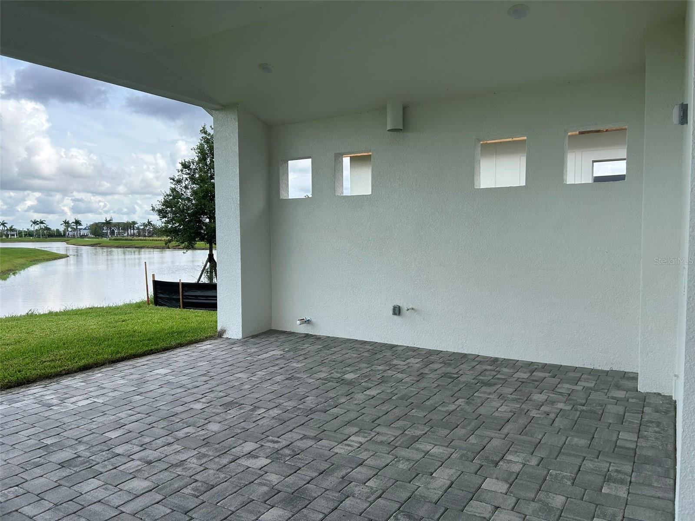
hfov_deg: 67.3
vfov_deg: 53.1
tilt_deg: -3.4
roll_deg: +0.6
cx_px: 348
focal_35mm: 26
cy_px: 260
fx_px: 522
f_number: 1.5
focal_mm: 5.7
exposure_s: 1/1531
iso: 50
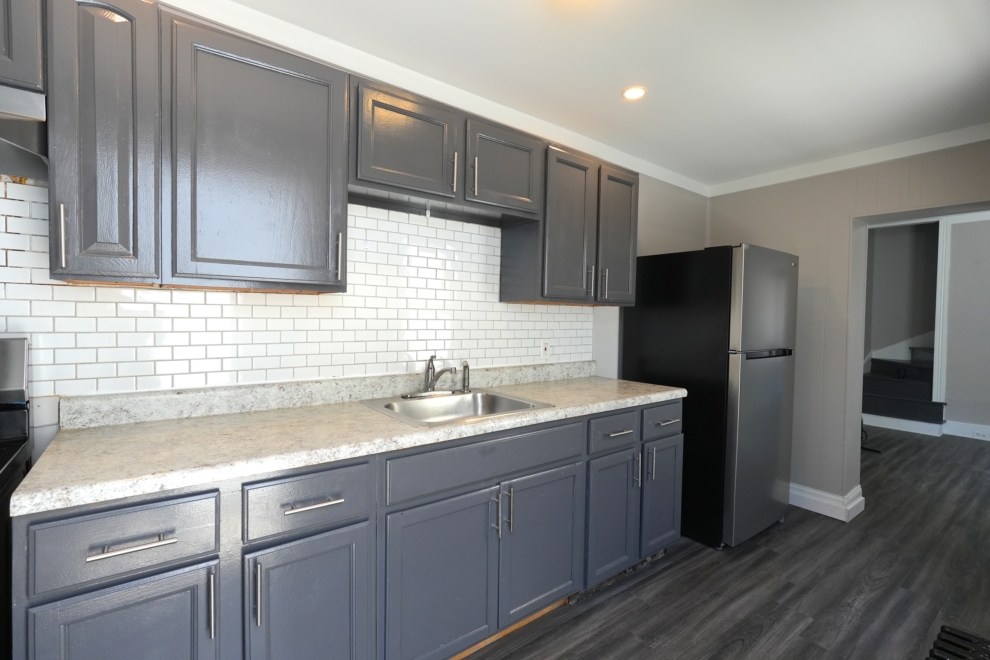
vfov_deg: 72.1
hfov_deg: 95.0
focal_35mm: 16
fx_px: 454
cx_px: 495
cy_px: 330
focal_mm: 11
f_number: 4
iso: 640
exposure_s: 1/160
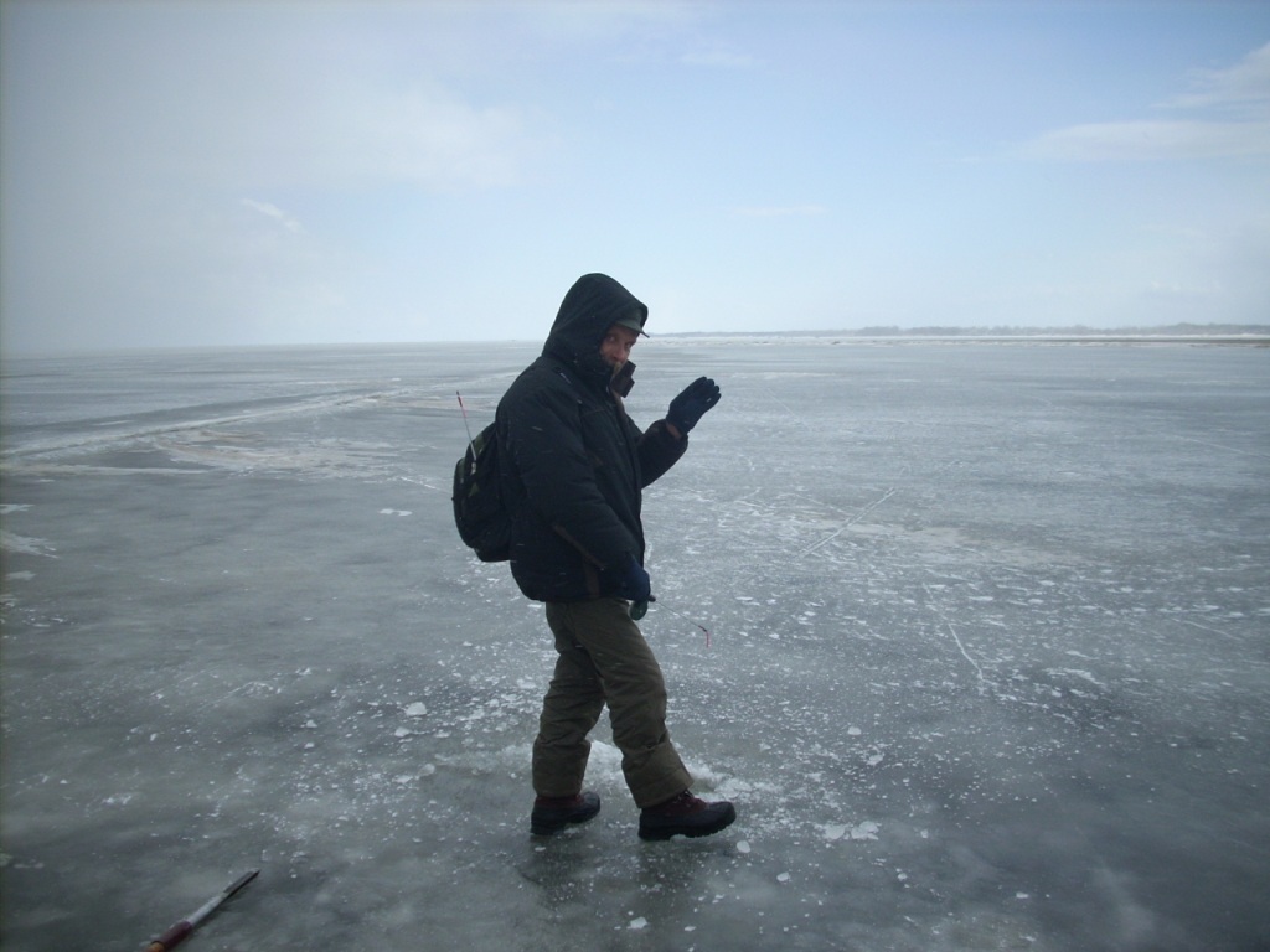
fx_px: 1357
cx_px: 635
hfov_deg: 50.1
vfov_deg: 38.7
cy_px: 476
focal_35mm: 37
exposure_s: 1/285
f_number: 5.6
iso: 64
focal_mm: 6.2
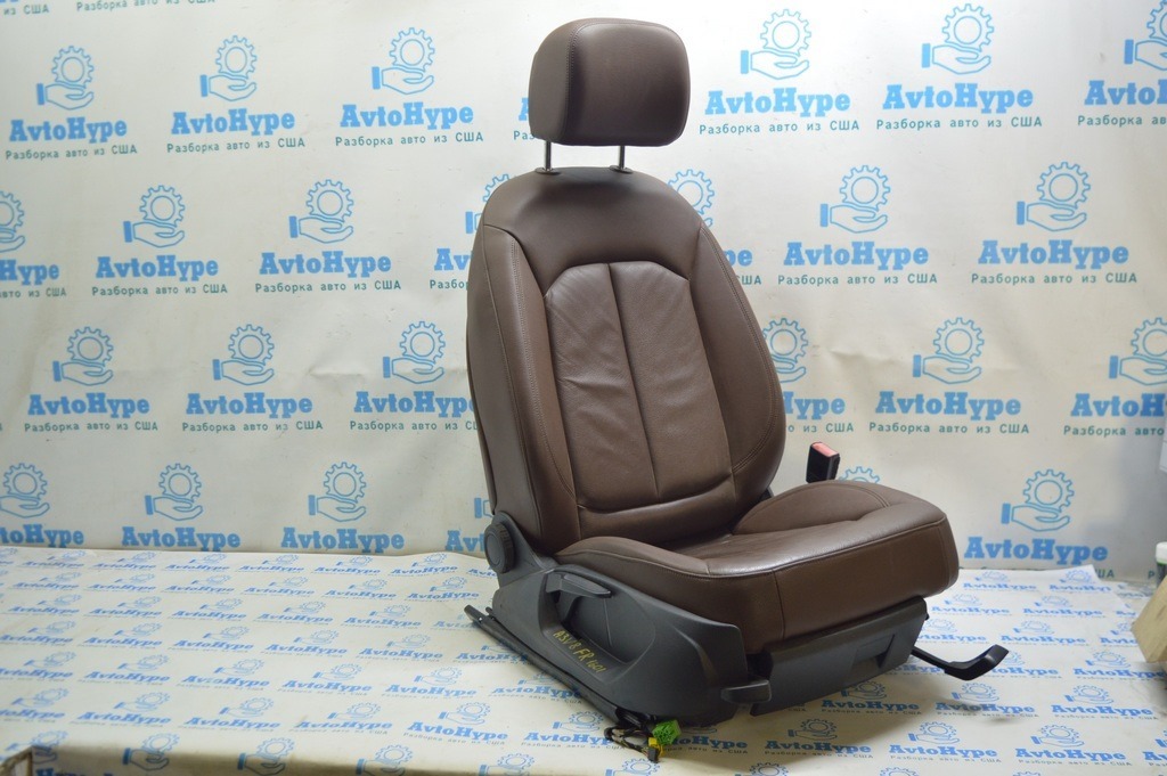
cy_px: 388
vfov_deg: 39.9
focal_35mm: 33
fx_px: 1069
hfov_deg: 57.3
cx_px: 584
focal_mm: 22
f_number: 3.8
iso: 400
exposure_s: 1/40
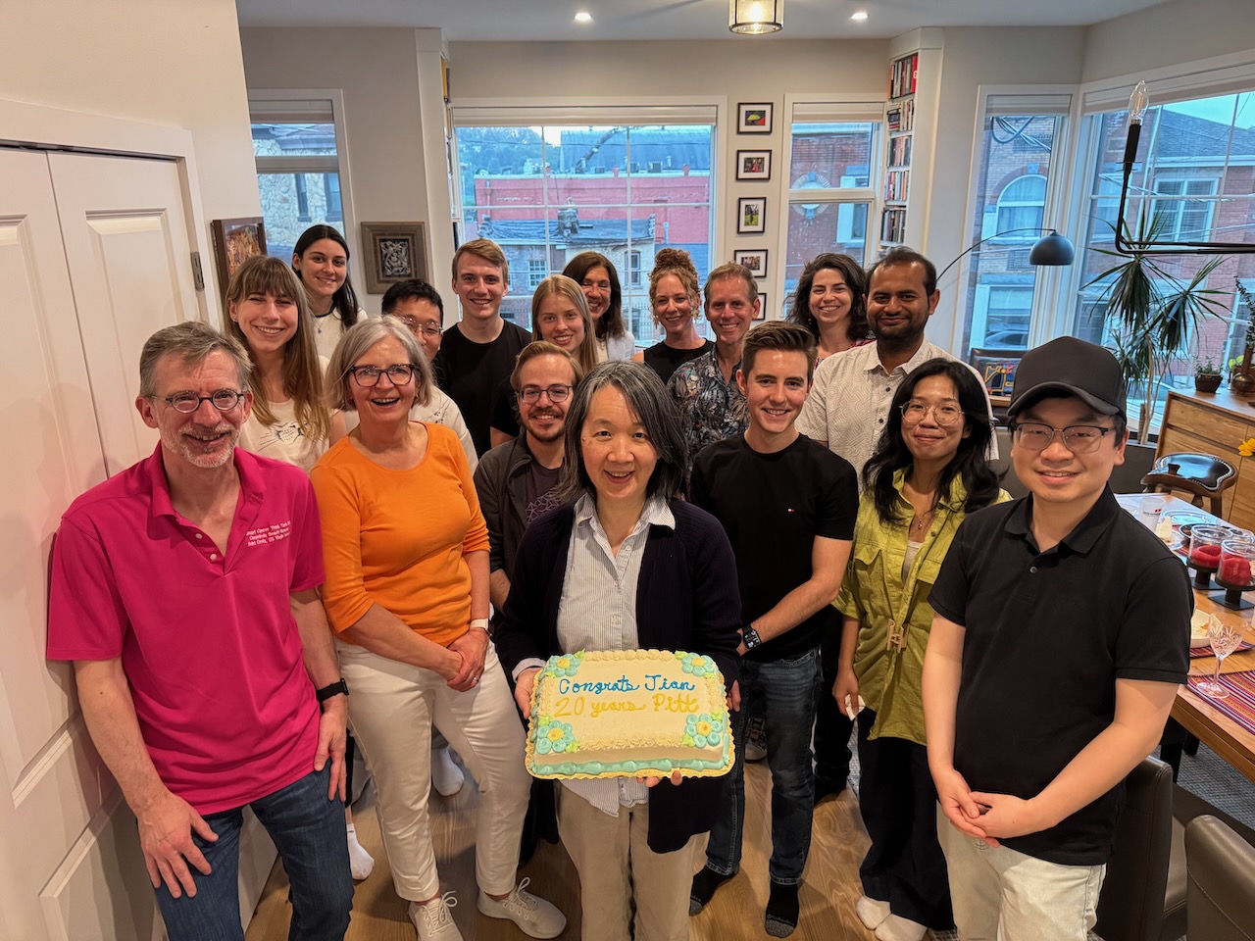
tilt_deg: -17.7
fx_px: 870
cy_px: 470
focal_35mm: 24
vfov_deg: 56.8
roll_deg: +1.0
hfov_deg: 71.6
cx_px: 628
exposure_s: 1/60
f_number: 1.78
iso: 400
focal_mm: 6.76
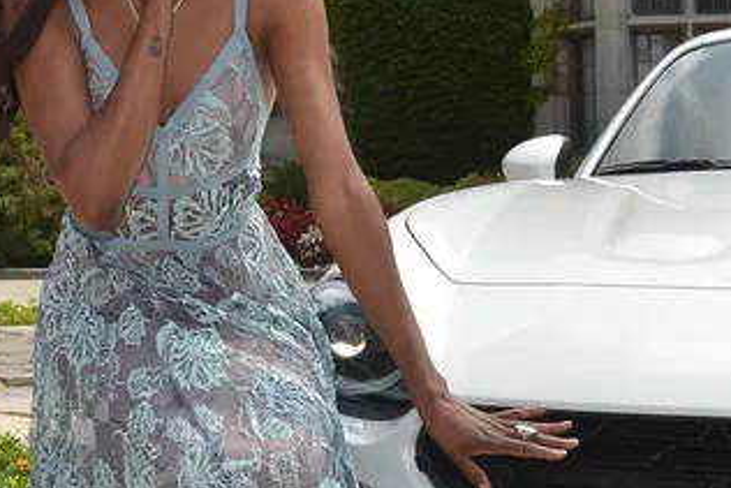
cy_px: 175
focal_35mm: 91
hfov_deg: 22.4
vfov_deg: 15.0
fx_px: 1849
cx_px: 361
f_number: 13
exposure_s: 1/250
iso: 500
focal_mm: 24
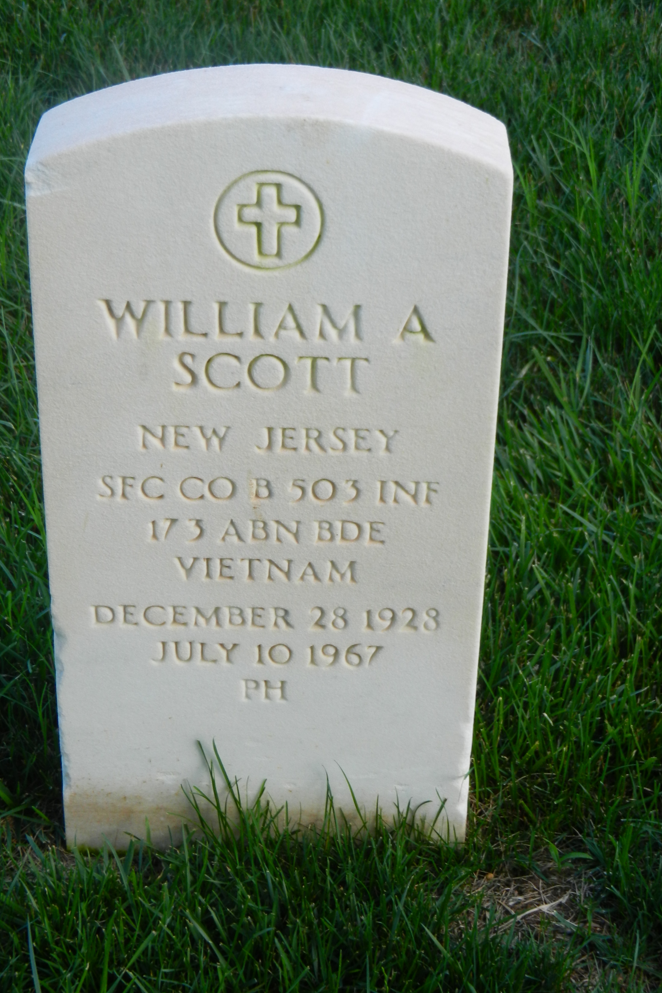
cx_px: 300
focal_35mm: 71
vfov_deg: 28.5
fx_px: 1958
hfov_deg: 19.2
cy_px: 497
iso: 160
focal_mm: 12.3
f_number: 4.6
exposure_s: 1/125
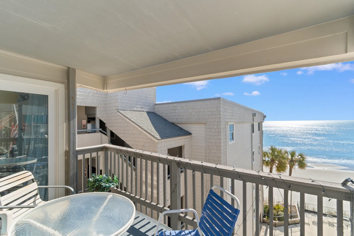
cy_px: 118
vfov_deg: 77.3
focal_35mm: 15
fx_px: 147
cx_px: 177
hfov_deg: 100.4
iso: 100
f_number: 5.6
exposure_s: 1/125
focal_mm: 10
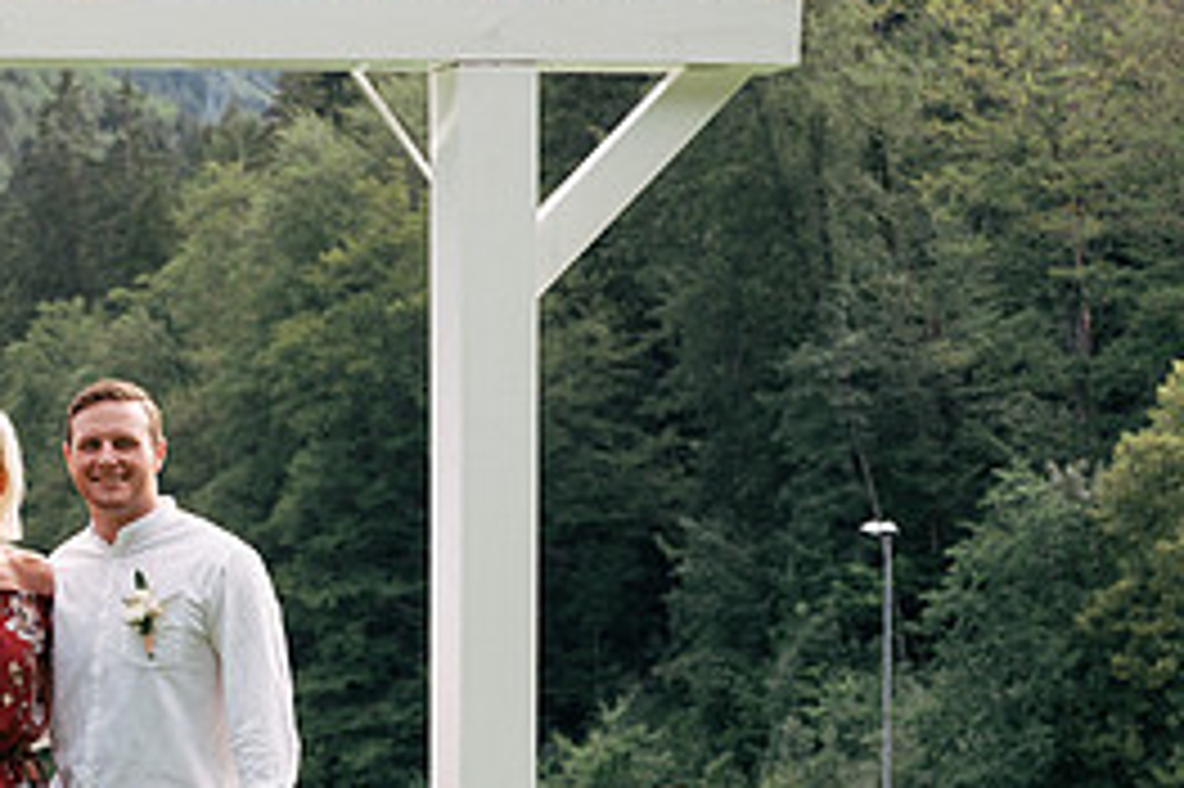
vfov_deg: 7.2
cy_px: 657
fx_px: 6245
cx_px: 149
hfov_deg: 10.8
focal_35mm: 190
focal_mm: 86
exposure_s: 1/250
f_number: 8
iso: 500
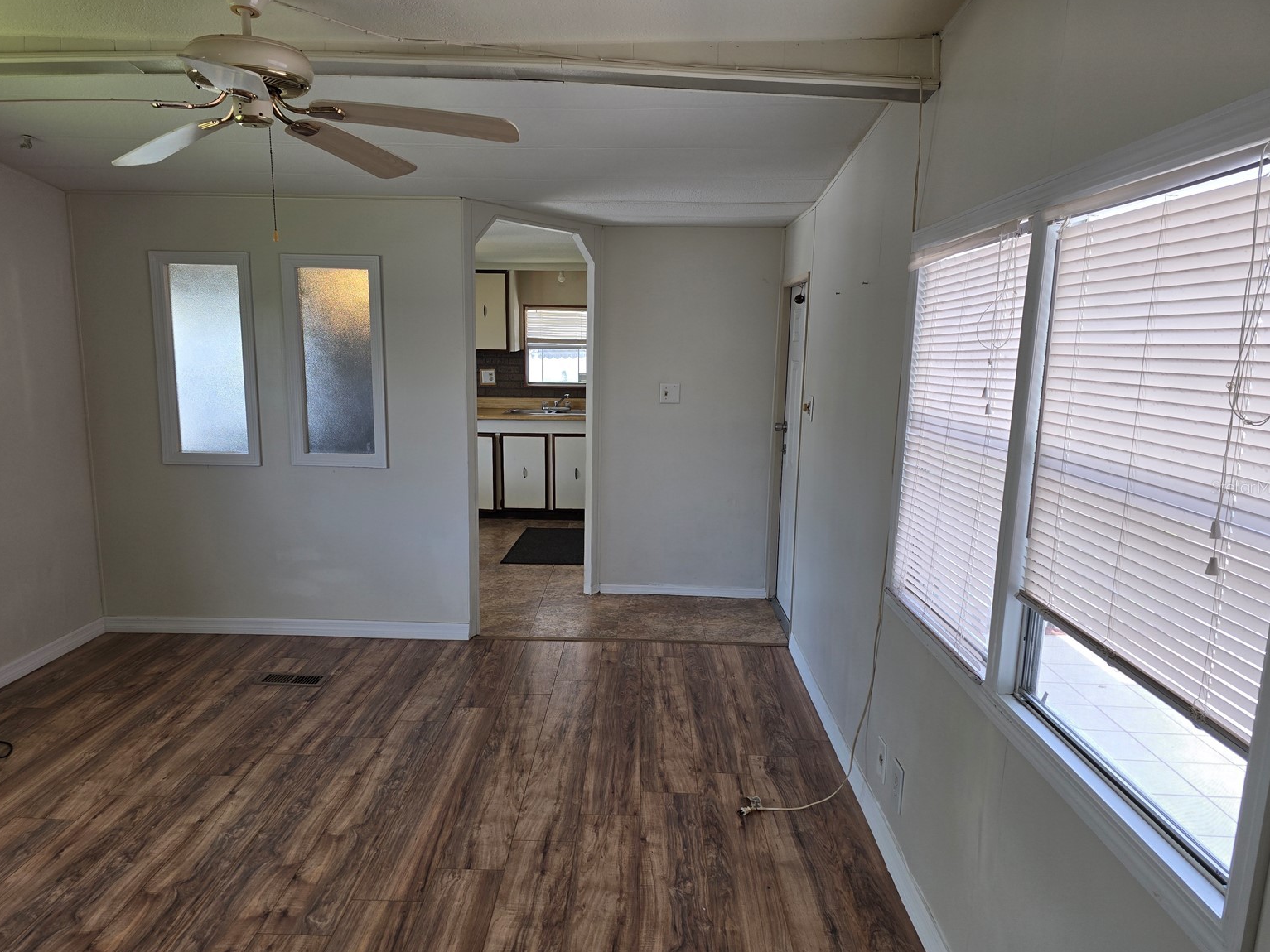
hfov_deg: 71.6
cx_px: 627
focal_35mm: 24
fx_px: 881
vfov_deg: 56.8
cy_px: 487
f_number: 1.7
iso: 40
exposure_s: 1/180
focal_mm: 6.3
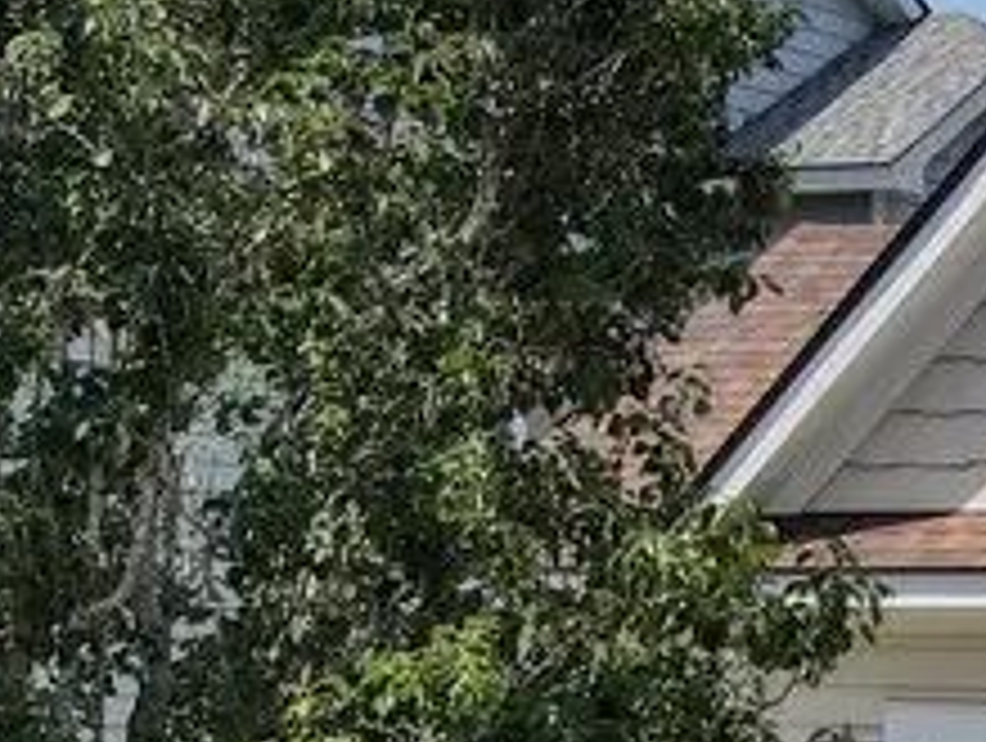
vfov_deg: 13.1
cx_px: 1810
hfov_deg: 15.1
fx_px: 3195
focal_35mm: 112
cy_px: 769
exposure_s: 1/640
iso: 100
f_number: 2.8
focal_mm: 4.5
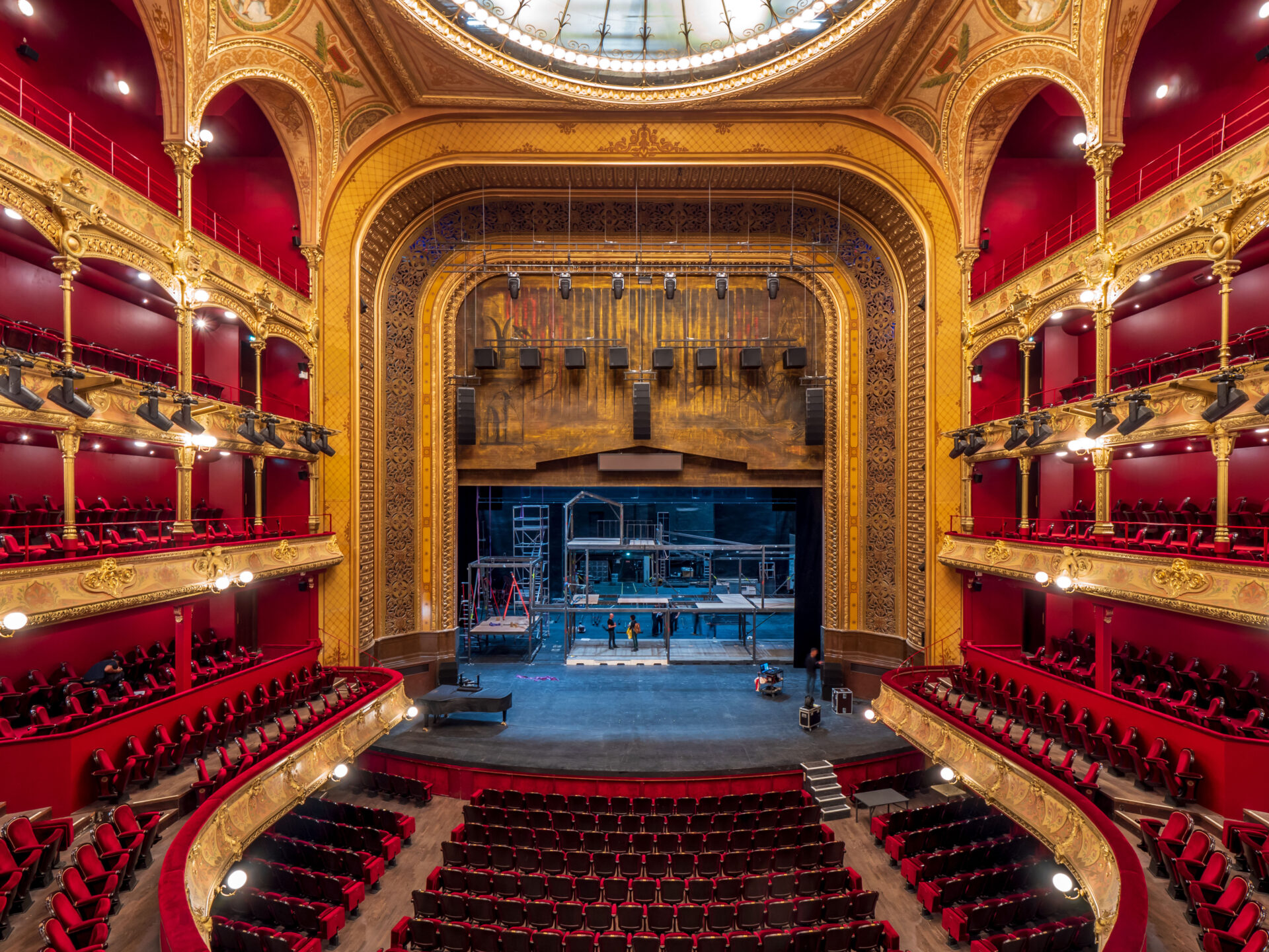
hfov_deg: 94.5
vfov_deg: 78.1
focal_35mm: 16
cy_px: 476
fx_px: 587
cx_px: 634
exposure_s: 1
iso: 200
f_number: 7.1
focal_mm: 8
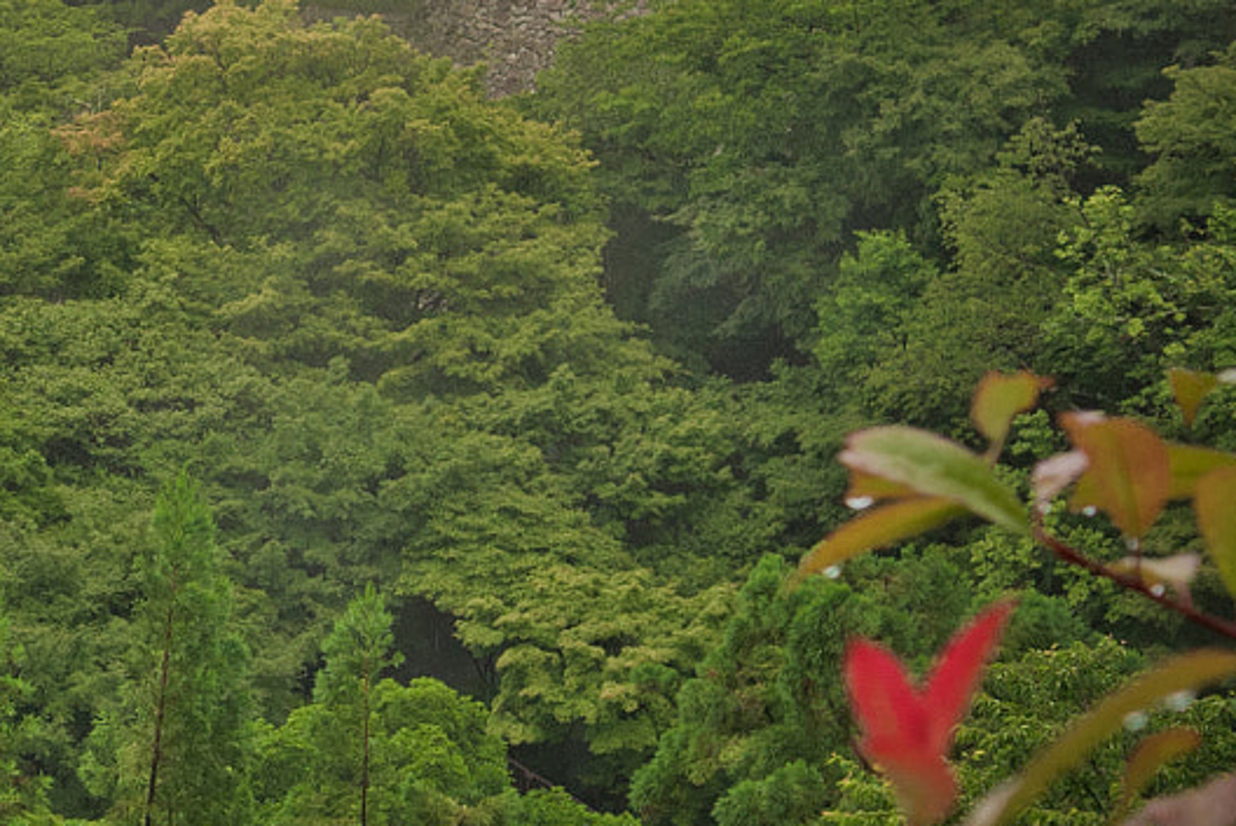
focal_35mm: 109
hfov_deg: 17.1
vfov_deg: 12.6
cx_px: -583
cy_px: 222
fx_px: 3745
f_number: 5
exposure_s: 1/250
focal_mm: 24
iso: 100
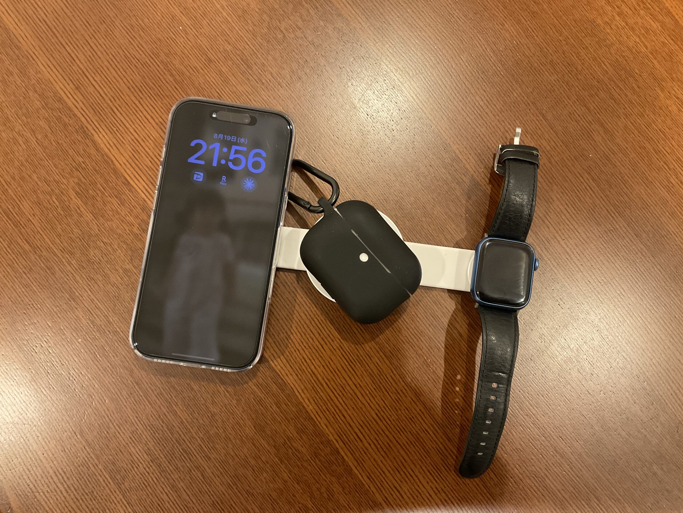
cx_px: 342
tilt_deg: -85.2
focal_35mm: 29
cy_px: 256
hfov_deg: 61.7
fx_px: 572
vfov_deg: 48.2
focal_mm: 3
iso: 250
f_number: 1.8
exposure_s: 1/33
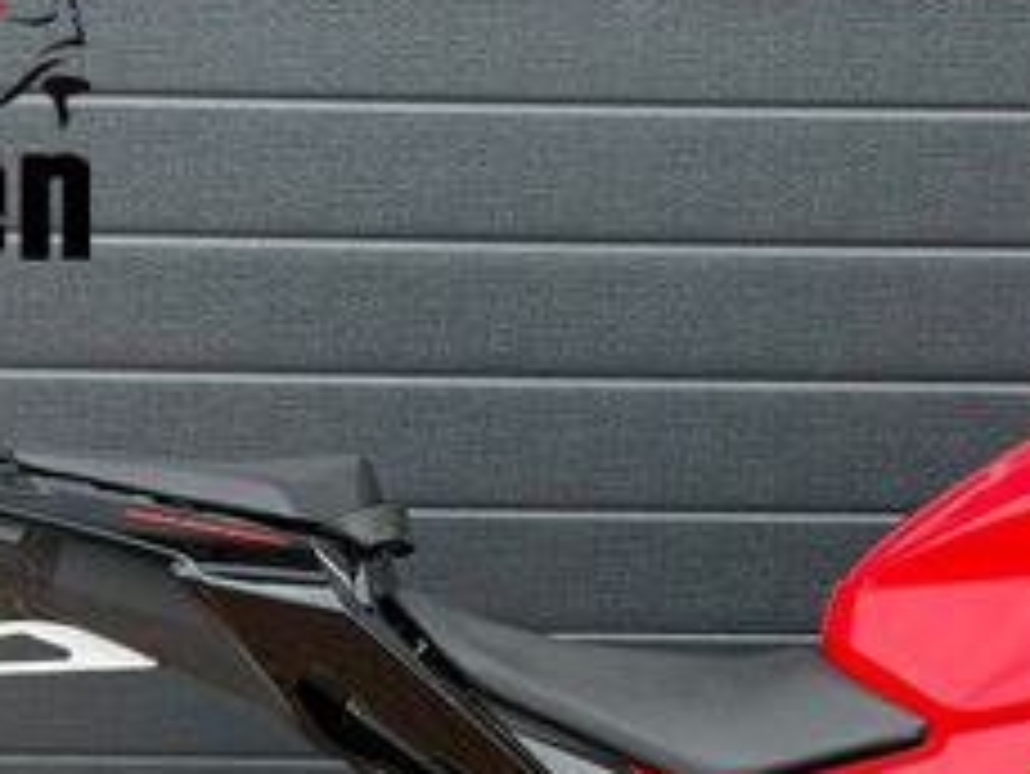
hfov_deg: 14.5
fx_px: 3989
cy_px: 1040
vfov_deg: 10.8
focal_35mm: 134
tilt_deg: -15.1
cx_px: 954
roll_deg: -0.3
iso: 64
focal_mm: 6.76
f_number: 1.78
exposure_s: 1/1041
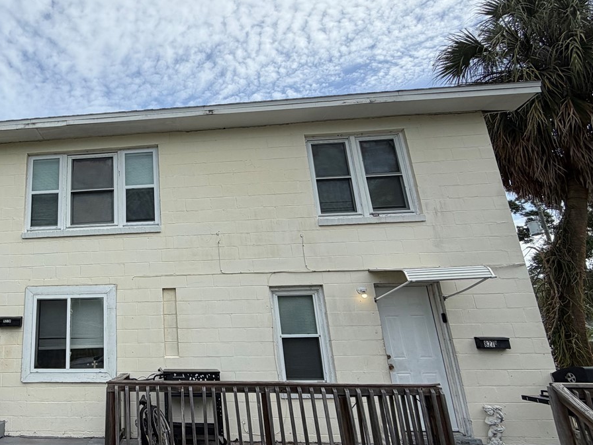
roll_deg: +1.0
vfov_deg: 54.9
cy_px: 215
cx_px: 125
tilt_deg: +16.5
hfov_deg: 63.8
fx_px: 428
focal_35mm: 25
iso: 20
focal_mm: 2.22
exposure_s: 1/955
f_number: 2.2
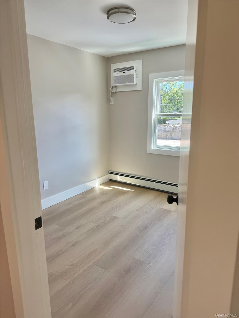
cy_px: 159
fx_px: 221
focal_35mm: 24
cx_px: 120
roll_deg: -0.7
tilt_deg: -12.3
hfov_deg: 56.8
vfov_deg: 71.6
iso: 100
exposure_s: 1/188
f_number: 1.78
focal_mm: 6.76
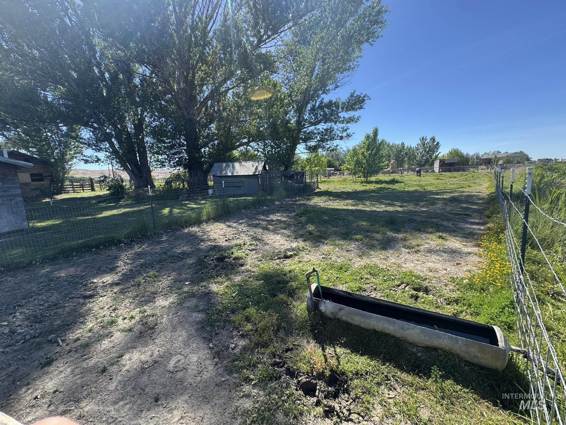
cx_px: 283
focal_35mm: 14
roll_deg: +2.4
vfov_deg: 85.7
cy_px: 212
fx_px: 229
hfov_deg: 102.1
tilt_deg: -9.9
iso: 40
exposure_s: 1/899
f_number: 2.2
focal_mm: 2.22
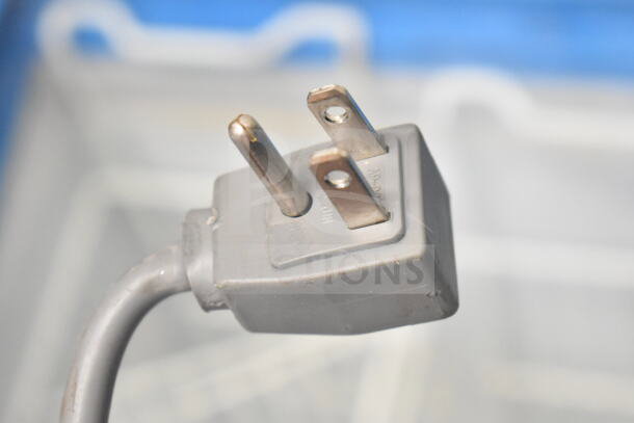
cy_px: 212
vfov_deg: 16.6
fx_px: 1453
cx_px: 317
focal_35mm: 82
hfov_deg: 24.6
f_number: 5.6
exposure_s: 1/100
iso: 7200
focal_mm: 55
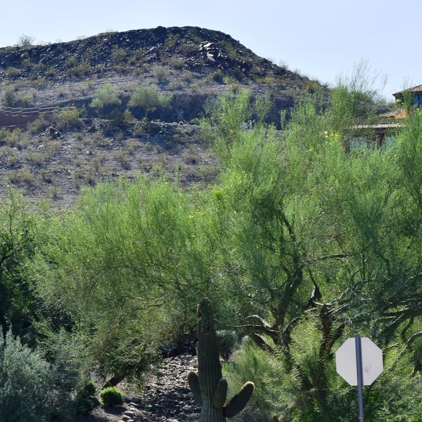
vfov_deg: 8.9
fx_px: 2702
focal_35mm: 196
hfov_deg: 8.9
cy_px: 203
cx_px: 58
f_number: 11
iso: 320
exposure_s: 1/500
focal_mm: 75
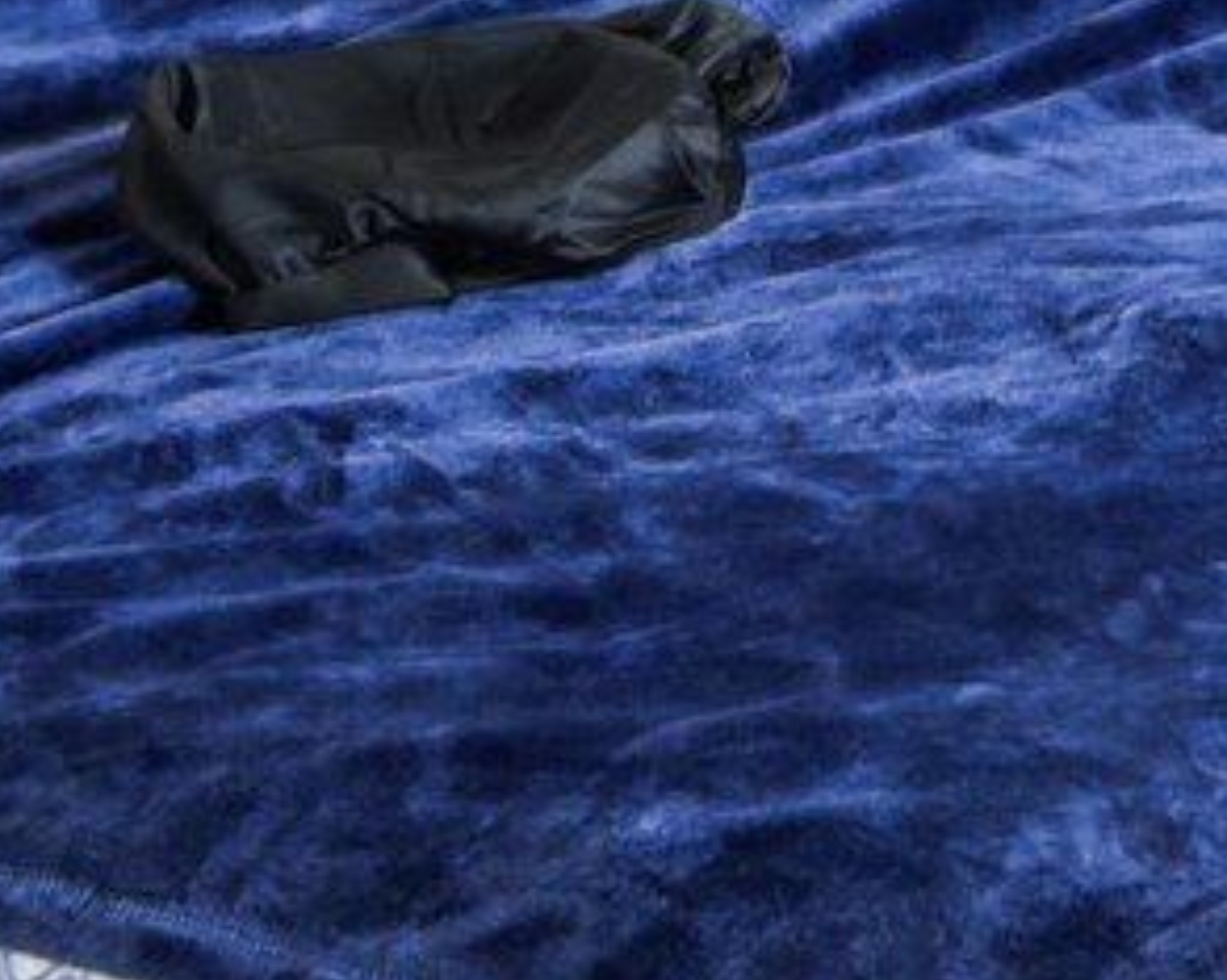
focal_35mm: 105
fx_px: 3810
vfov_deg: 11.5
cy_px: -1514
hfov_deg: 13.3
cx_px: 2977
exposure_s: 1/25
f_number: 8
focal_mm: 16
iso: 400
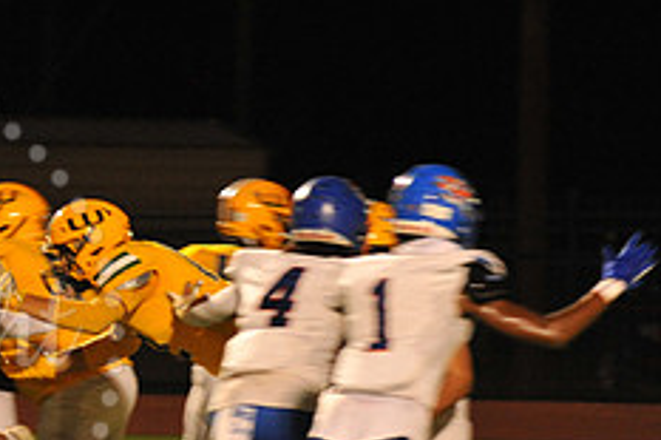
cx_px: -148
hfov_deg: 4.1
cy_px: 338
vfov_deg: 2.8
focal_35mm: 497
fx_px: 9119
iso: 3200
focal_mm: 200
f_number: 5.6
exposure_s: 1/160
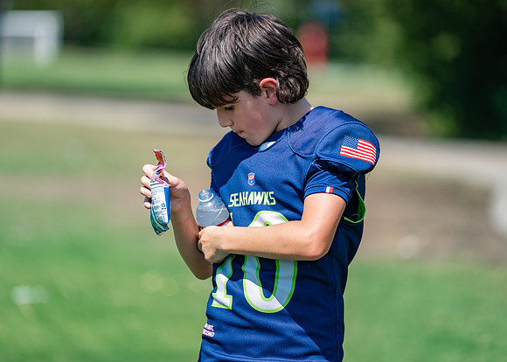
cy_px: 181
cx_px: 254
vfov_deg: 6.7
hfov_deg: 9.4
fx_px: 3098
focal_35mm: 215
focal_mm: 200
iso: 100
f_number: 2.8
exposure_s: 1/1600
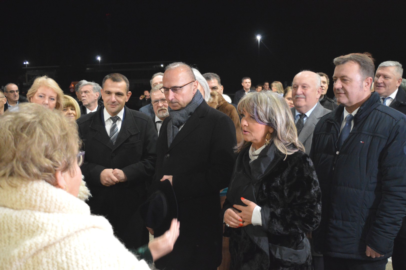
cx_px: 203
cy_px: 135
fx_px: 456
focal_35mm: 40
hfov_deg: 48.0
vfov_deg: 33.0
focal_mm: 27
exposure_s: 1/60
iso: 3200
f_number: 4
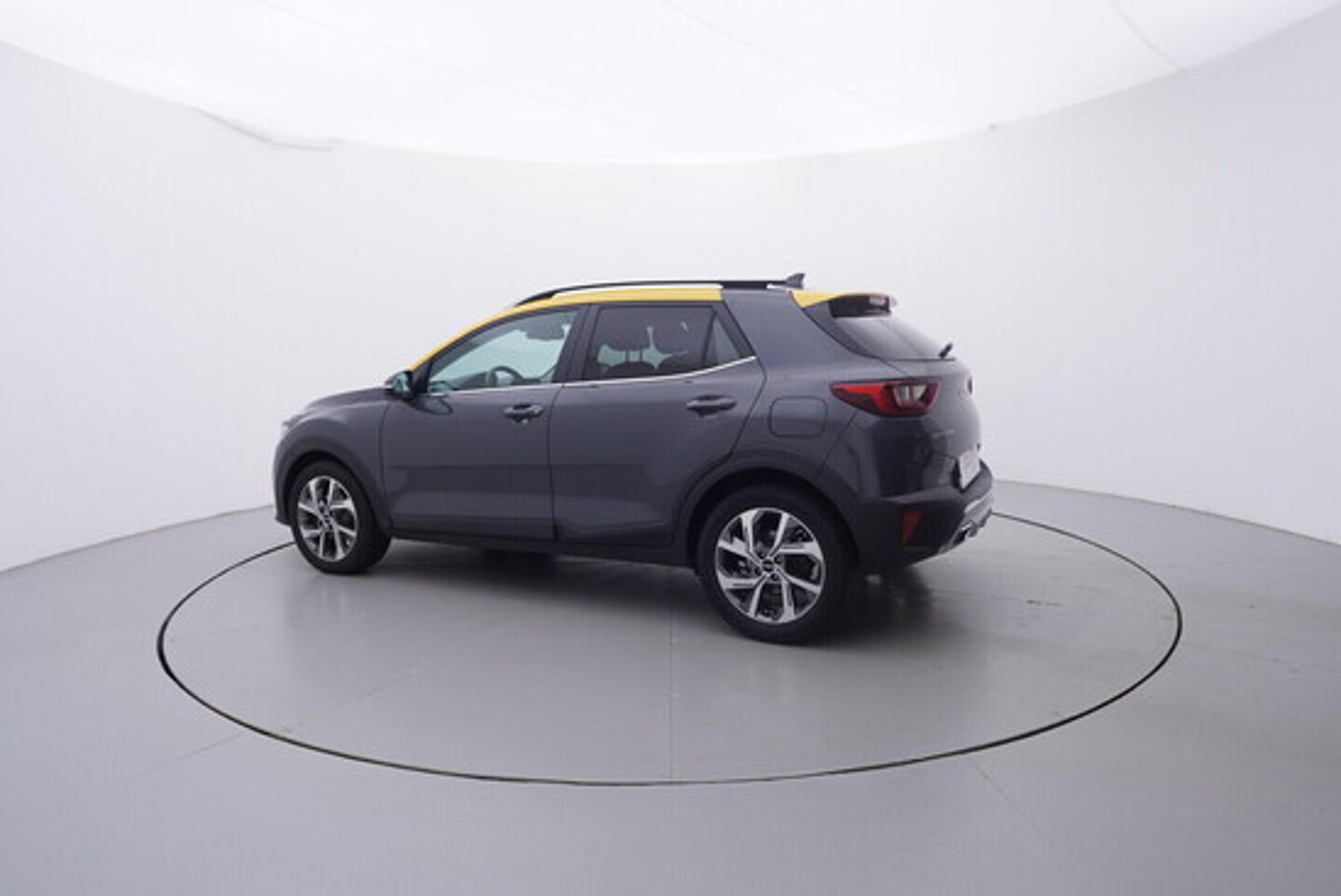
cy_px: 448
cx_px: 670
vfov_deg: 56.2
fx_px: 839
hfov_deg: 77.3
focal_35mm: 22
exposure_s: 1/80
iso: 200
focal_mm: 15
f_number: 5
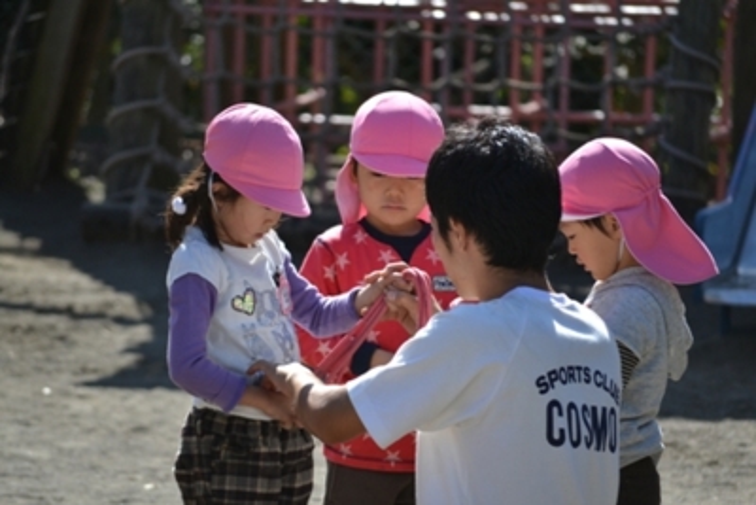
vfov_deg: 4.6
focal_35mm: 300
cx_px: 378
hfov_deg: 6.9
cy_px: 252
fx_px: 6302
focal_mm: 200
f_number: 5.6
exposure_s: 1/500
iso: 280
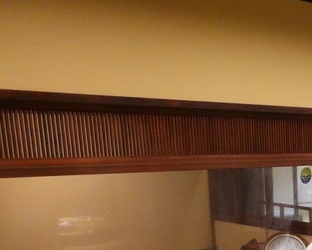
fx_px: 609
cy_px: 269
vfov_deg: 22.0
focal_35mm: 66
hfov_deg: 23.7
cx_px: 450
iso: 4000
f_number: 1.8
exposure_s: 1/250
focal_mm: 8.8
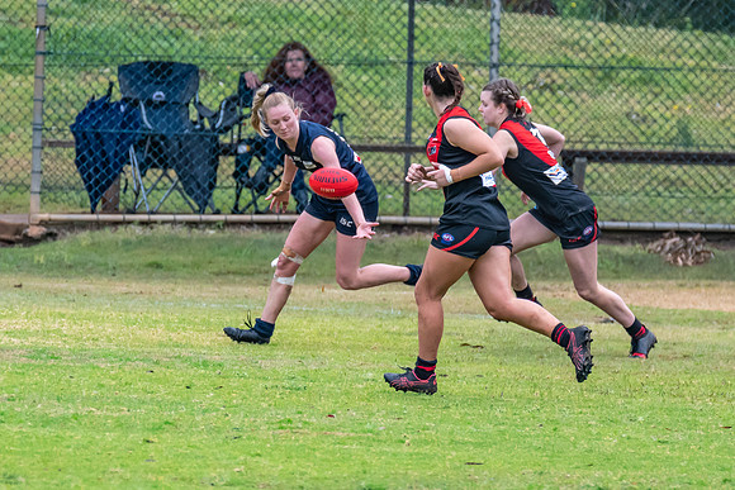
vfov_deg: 1.3
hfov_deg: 1.9
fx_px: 21808
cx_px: 315
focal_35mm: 1068
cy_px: 292
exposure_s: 1/1600
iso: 1250
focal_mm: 450
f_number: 7.1
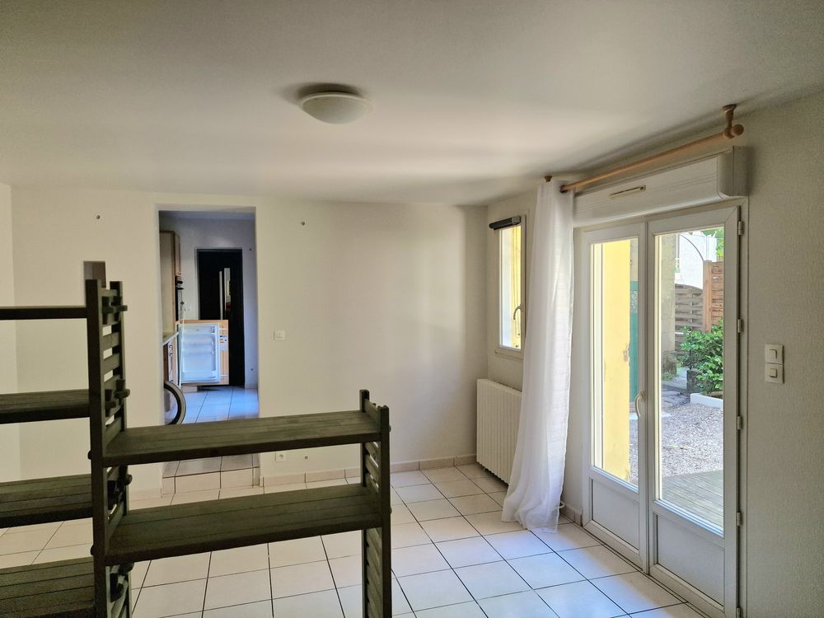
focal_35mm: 23
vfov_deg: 58.9
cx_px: 412
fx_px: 547
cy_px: 309
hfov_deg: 73.9
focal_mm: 6.4
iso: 200
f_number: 1.8
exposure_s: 1/182
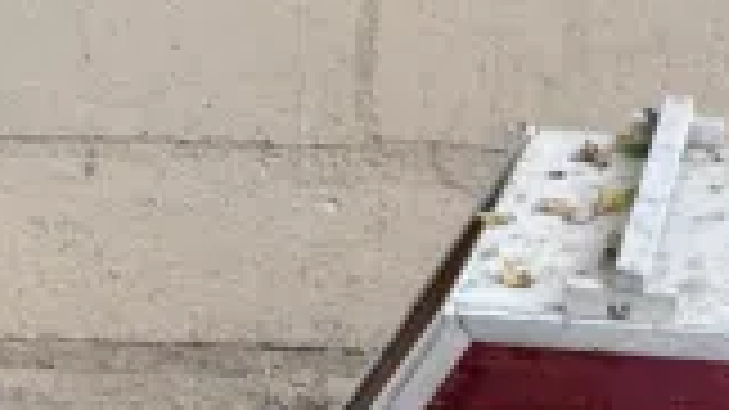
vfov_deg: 9.2
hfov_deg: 16.5
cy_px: 577
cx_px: 608
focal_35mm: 129
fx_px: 2493
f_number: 1.78
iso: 40
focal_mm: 6.86
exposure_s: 1/121
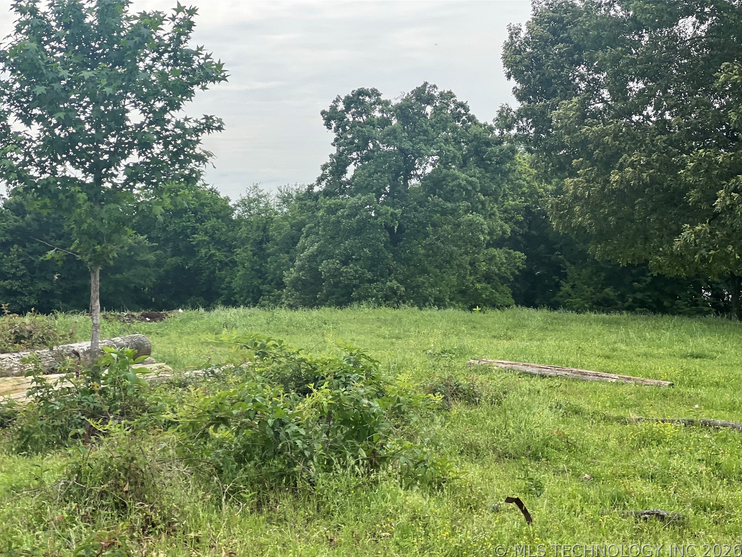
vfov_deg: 18.9
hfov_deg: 25.0
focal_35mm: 78
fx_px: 1672
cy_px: 282
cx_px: 370
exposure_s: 1/257
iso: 25
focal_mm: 9
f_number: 2.8
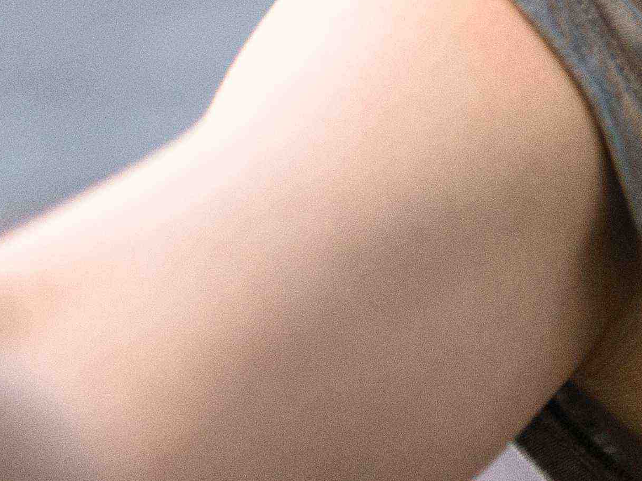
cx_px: 409
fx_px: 3765
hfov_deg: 9.7
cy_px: -753
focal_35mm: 203
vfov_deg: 6.8
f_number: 1.4
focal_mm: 35
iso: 500
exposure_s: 1/160
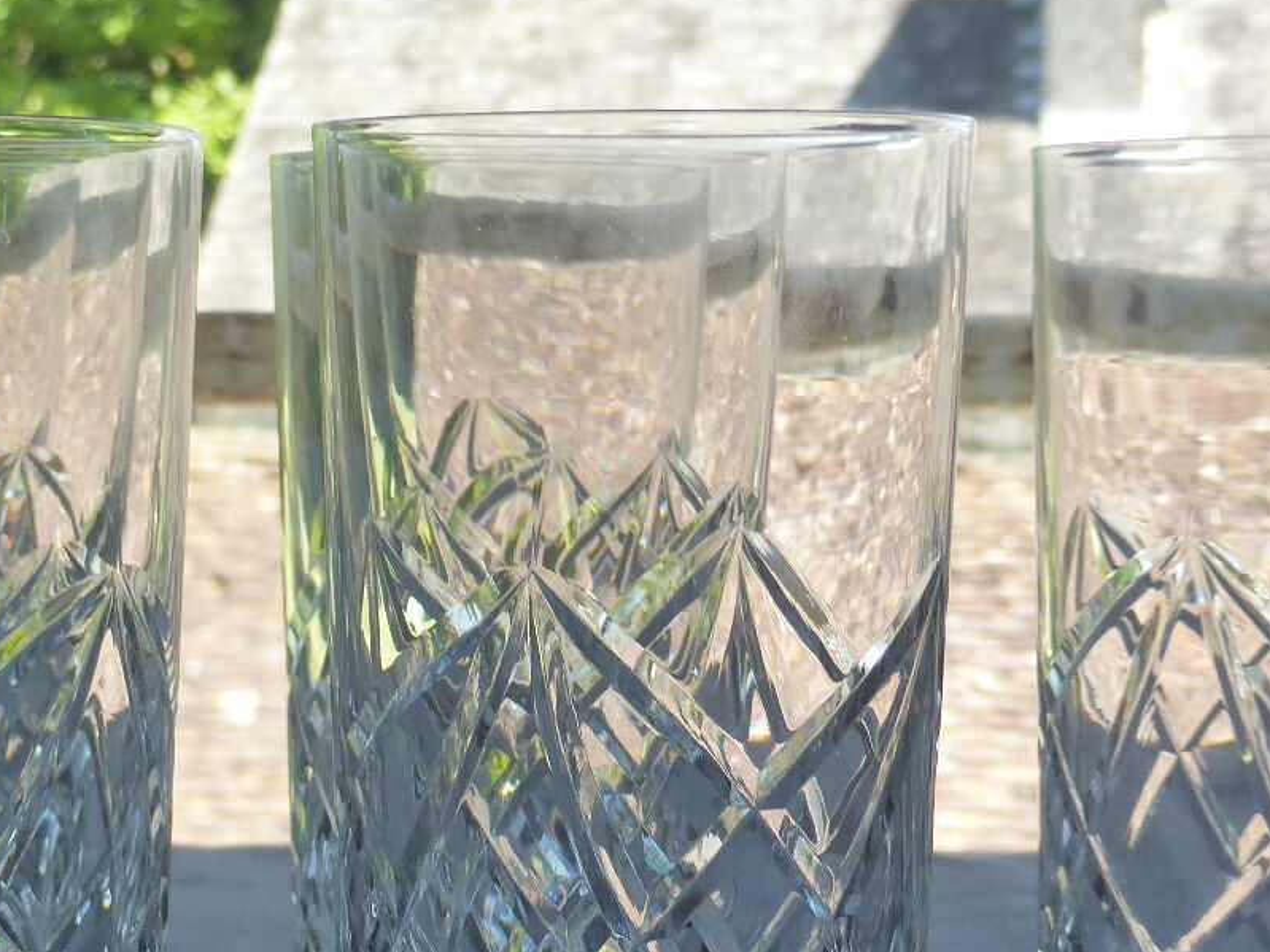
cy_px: 701
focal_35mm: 100
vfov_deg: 14.7
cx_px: 186
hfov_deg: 19.4
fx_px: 3668
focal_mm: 6.9
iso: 160
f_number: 3.9
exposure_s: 1/125
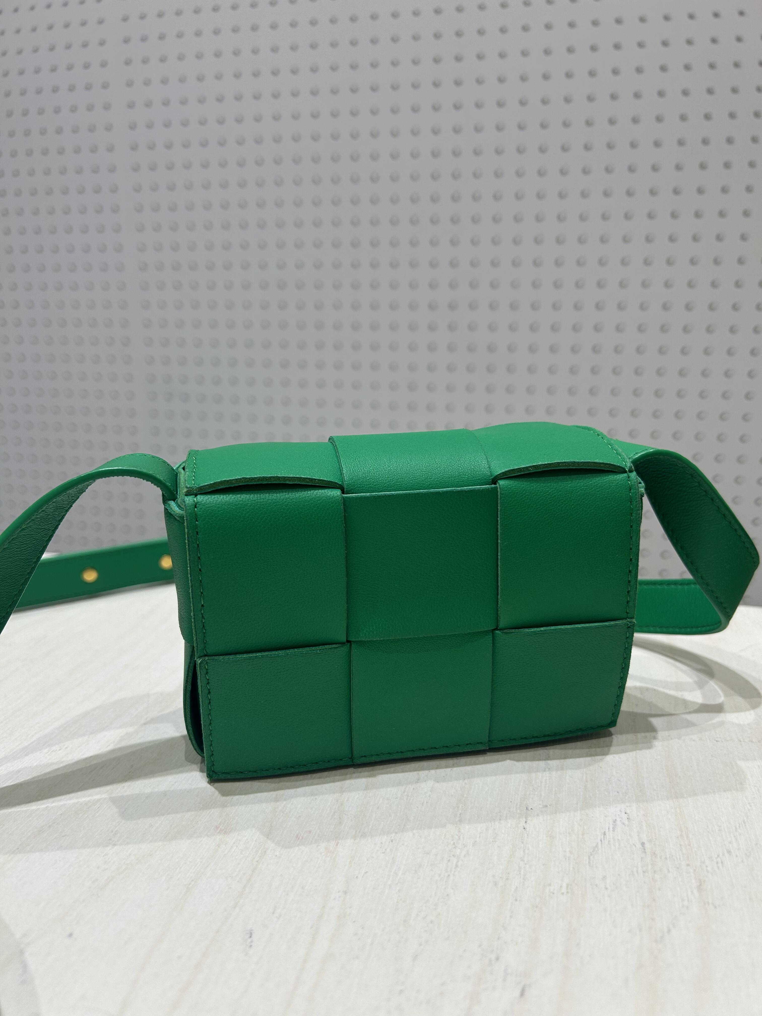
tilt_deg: -15.7
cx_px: 381
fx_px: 763
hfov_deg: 53.1
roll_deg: -0.2
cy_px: 508
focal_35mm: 26
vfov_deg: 67.3
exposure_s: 1/121
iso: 40
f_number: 1.5
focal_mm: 5.7
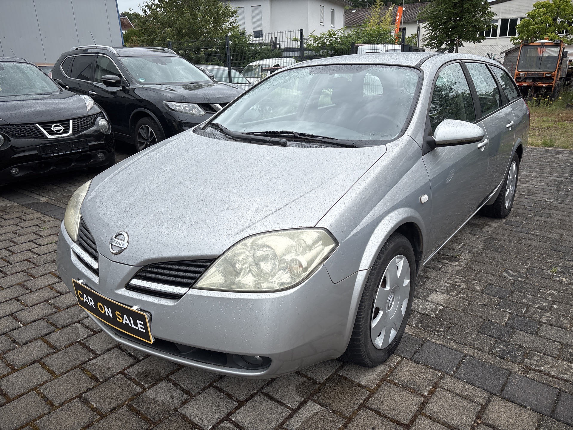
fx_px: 430
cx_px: 286
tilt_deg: -20.4
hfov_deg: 67.3
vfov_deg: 53.1
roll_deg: +2.3
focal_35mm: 26
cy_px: 215
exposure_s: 1/1616
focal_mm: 5.96
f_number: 1.6
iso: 50
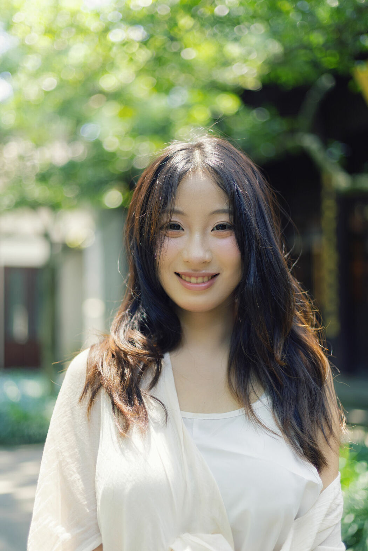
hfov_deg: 27.0
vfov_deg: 39.6
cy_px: 276
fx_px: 767
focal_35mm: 50
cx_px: 184
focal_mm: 50
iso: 320
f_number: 1.8
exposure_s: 1/500
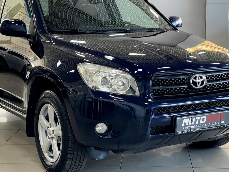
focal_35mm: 77
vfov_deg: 19.1
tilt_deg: -4.9
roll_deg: +1.1
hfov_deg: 25.3
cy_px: 58
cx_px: 104
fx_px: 510
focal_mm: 6
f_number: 2
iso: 160
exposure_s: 1/99
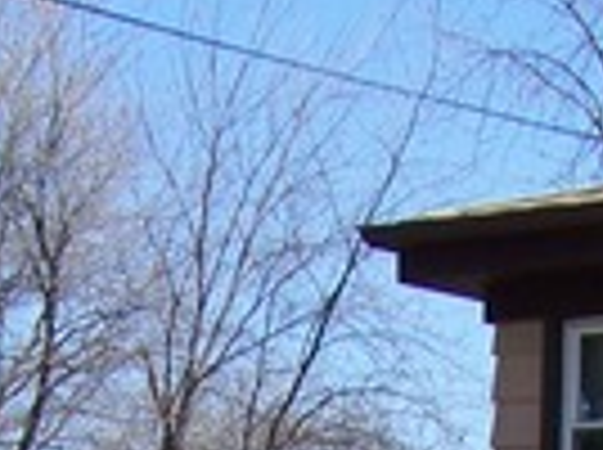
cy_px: 986
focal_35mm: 182
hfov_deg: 10.9
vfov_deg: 7.7
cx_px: 292
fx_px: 3165
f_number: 4
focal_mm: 6.3
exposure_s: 1/320
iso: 64
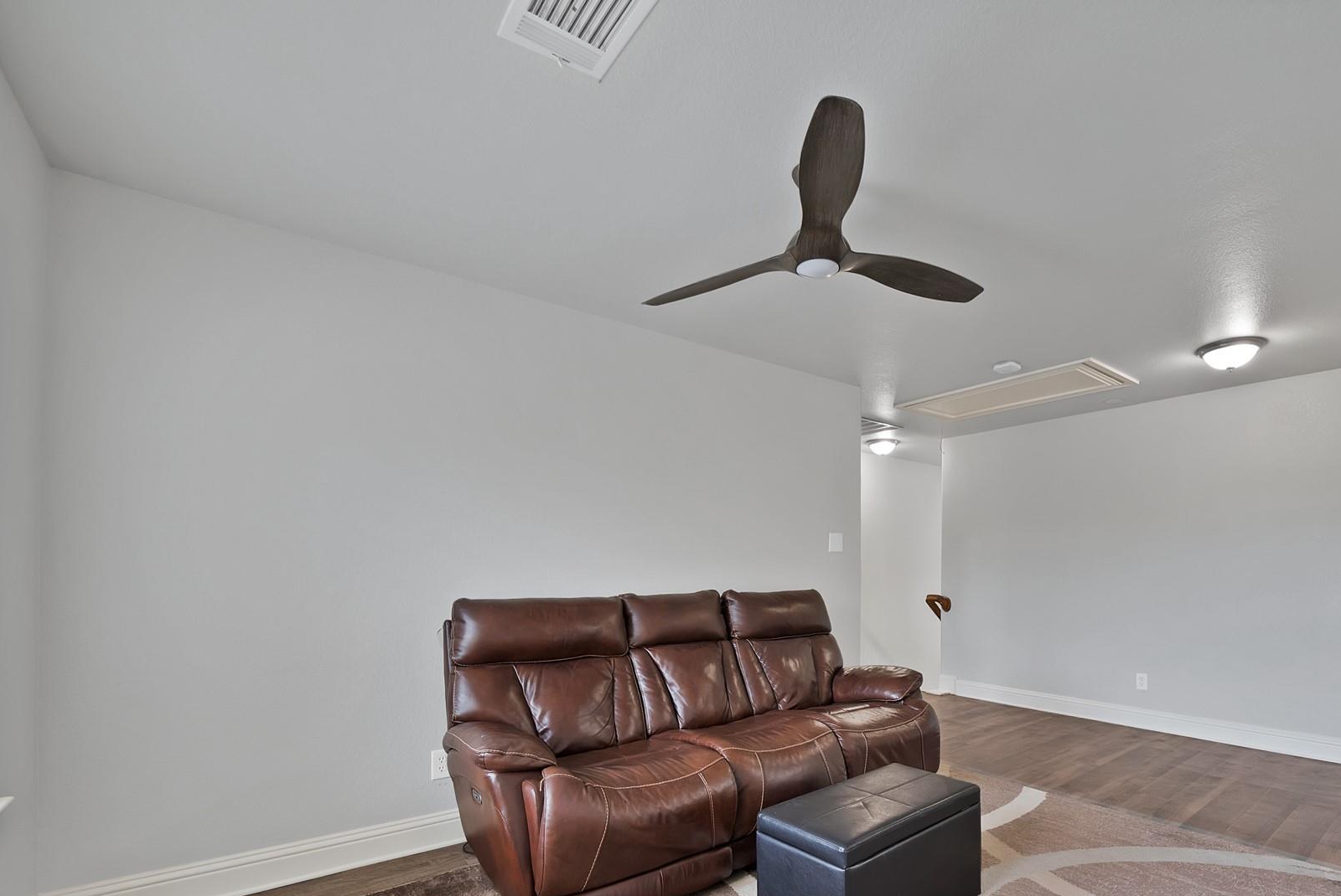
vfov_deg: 76.4
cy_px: 546
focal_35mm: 15
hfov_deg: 99.8
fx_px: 559
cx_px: 756
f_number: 9
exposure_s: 1/2
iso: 640
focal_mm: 12
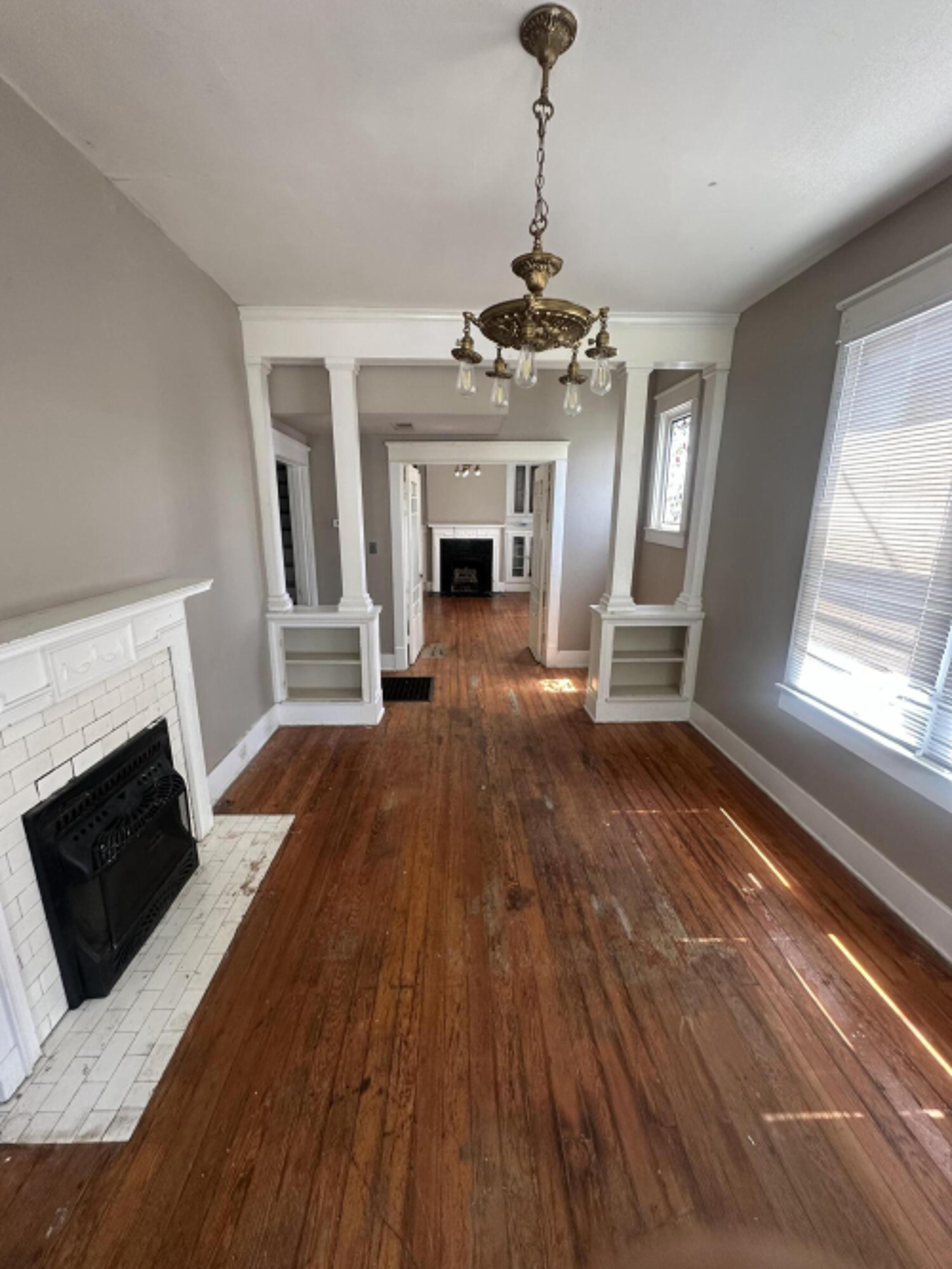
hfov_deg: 85.7
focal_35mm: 14
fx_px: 514
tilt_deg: -13.6
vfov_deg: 102.1
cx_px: 476
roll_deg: -0.6
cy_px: 634
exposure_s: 1/99
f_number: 2.2
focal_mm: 2.22
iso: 160
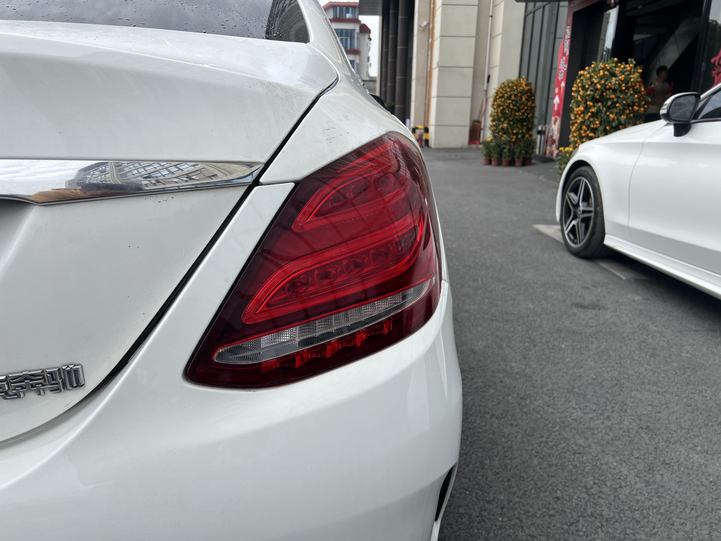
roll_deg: -1.2
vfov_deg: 53.1
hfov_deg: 67.3
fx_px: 542
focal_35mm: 26
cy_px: 270
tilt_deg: -14.7
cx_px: 360
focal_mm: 5.7
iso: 50
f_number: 1.5
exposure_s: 1/2457
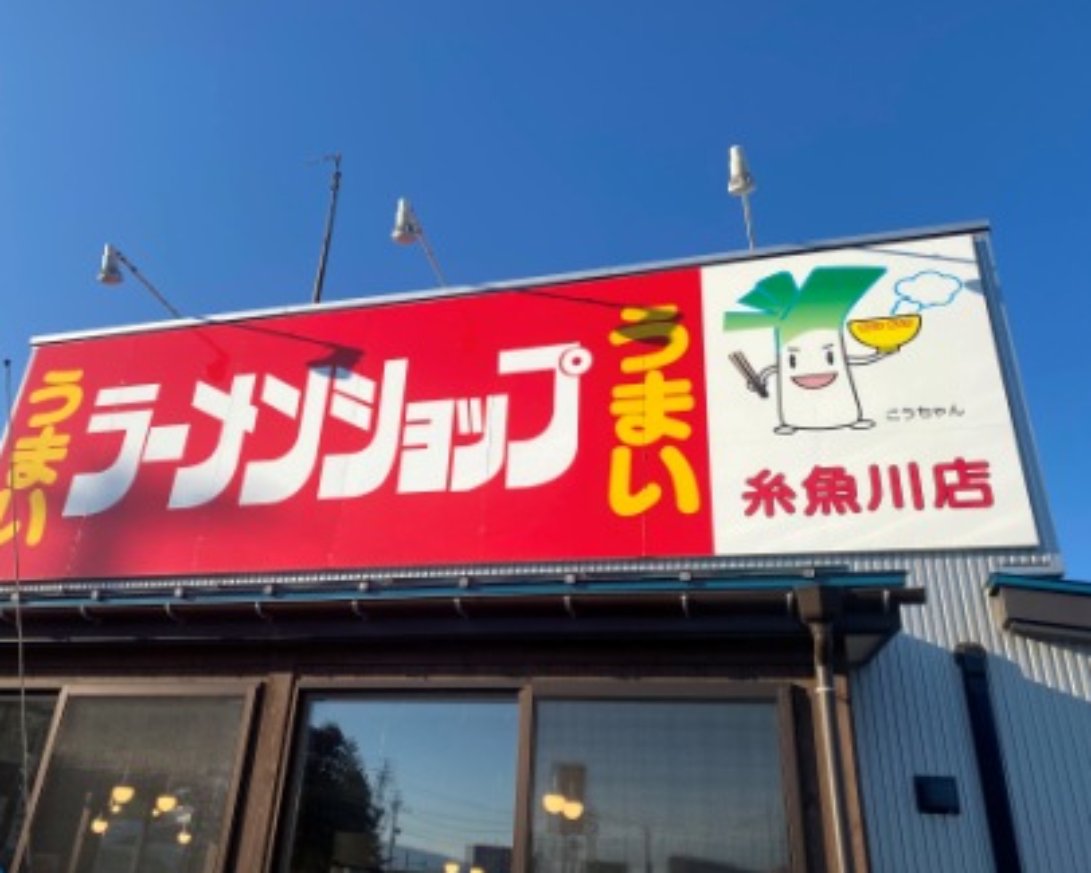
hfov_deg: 62.2
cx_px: 513
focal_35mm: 28
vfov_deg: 51.5
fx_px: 904
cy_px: 427
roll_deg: -4.8
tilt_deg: +25.8
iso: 32
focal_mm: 4.25
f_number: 1.8
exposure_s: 1/2066
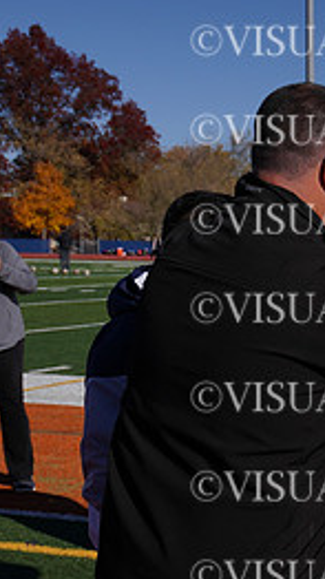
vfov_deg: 29.3
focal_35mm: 72
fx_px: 1105
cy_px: 352
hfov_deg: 15.3
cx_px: 511
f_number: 5
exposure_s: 1/3200
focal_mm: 21
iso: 160
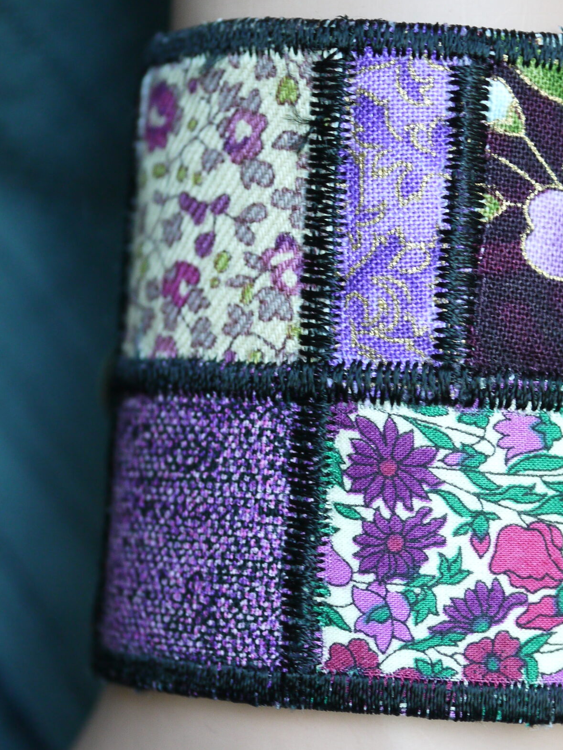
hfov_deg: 15.1
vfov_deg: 20.0
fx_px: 2124
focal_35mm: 98
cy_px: 414
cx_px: 367
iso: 500
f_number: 2.8
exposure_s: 1/60
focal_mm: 30
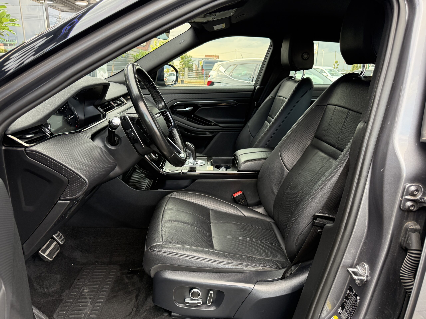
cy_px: 160
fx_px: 295
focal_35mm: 24
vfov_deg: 56.8
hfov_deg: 71.6
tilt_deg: -16.6
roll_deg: -1.9
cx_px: 213
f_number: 1.78
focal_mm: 6.76
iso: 200
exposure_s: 1/86
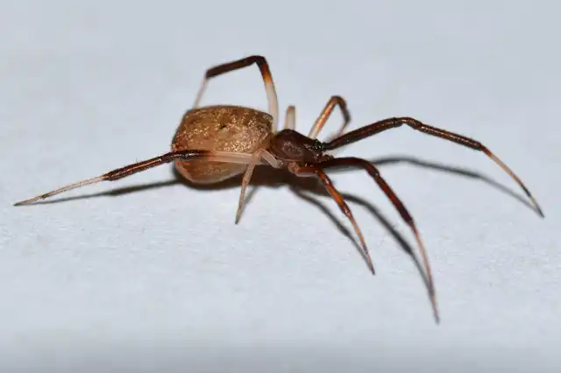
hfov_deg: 13.7
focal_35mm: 150
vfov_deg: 9.1
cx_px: 280
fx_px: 2336
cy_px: 186
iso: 100
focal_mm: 100
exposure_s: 1/200
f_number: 22
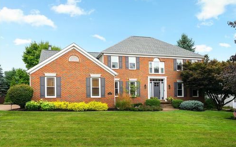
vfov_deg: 39.4
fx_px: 206
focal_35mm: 32
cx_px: 118
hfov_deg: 59.7
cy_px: 74
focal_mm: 31
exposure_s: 1/15
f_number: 8
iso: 200
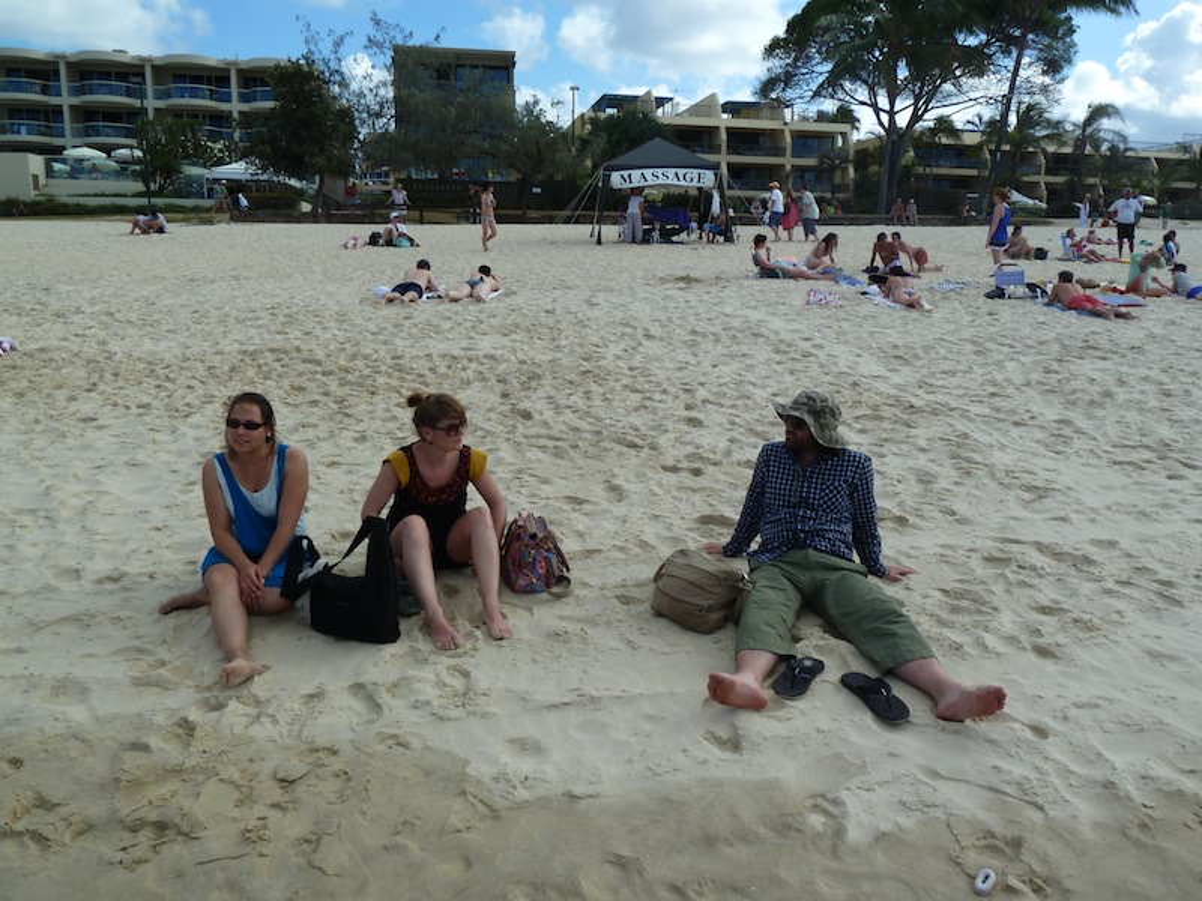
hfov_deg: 69.4
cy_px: 450
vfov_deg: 54.9
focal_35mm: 25
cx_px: 601
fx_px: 868
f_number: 5
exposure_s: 1/400
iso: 80
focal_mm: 4.1
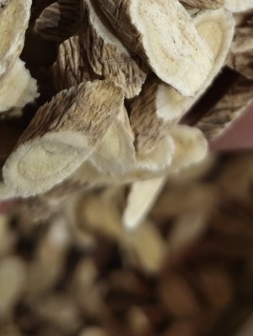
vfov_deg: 28.4
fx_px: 594
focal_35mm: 61
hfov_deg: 24.0
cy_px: -46
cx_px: 143
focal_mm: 5.6
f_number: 1.88
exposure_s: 1/100
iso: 466
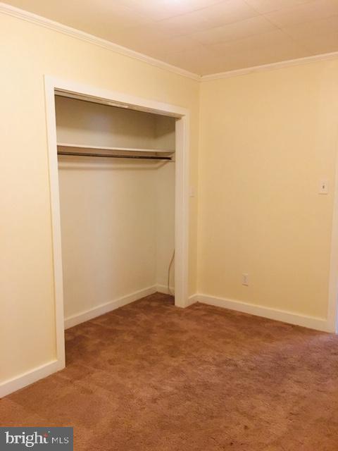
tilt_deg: -6.2
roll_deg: +0.6
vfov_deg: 61.7
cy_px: 226
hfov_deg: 48.2
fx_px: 378
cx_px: 169
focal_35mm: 29
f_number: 2.2
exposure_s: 1/15
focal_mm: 4.15
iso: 200
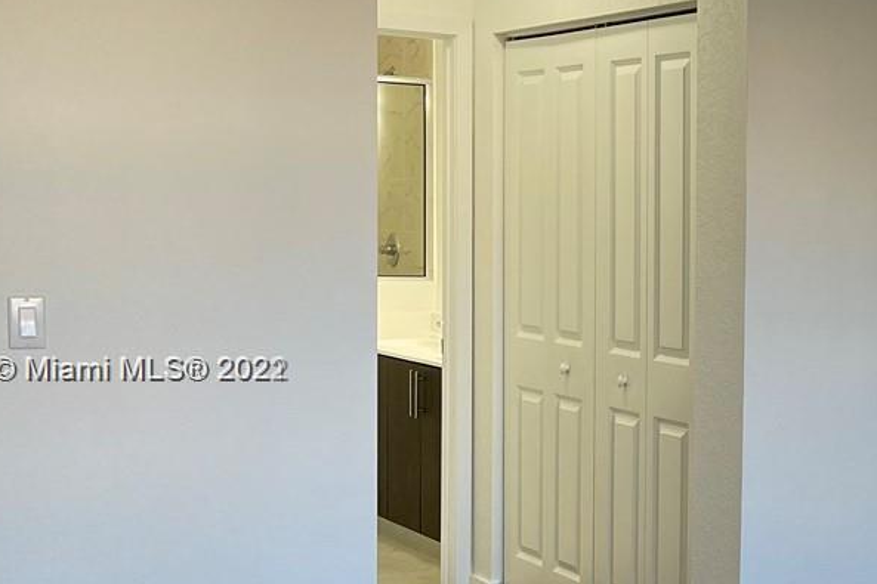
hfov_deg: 25.4
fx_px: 1778
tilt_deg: -5.0
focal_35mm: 73
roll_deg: -1.4
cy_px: 371
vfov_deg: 18.6
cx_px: 997
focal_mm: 5.1
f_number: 1.6
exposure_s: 1/120
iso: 125
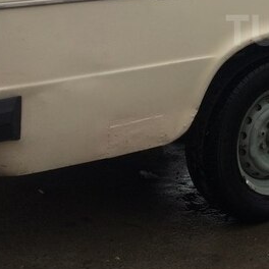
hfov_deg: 24.2
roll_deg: -3.6
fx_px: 563
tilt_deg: -3.1
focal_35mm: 64
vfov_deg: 26.1
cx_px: 330
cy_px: 30
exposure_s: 1/246
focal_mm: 4.15
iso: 32
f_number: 2.2
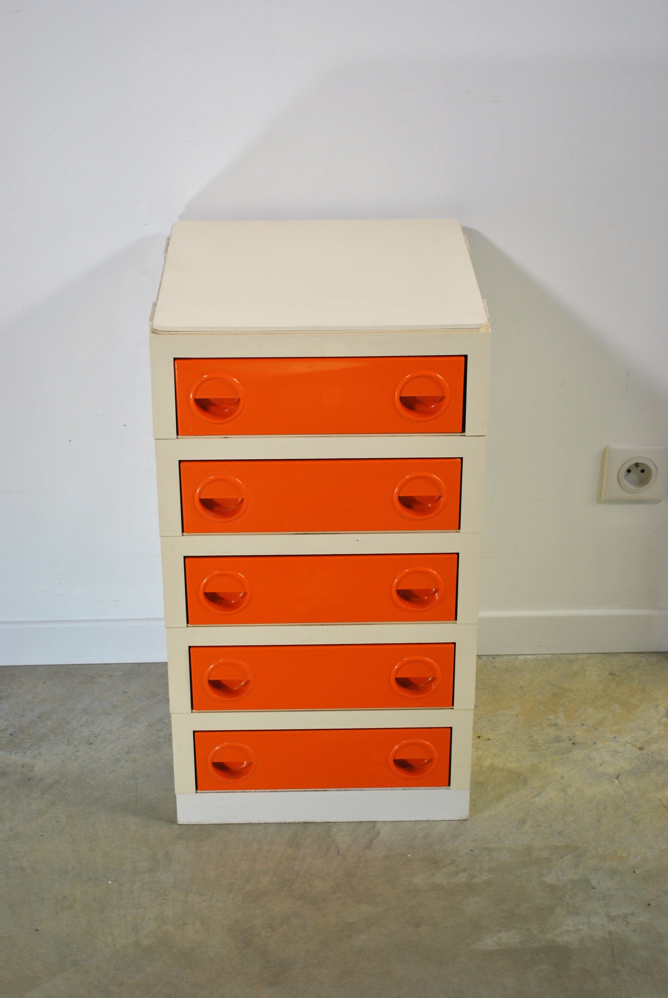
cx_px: 334
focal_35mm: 57
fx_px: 1582
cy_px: 499
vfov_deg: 35.0
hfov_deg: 23.8
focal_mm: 38
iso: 200
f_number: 5
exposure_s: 1/100
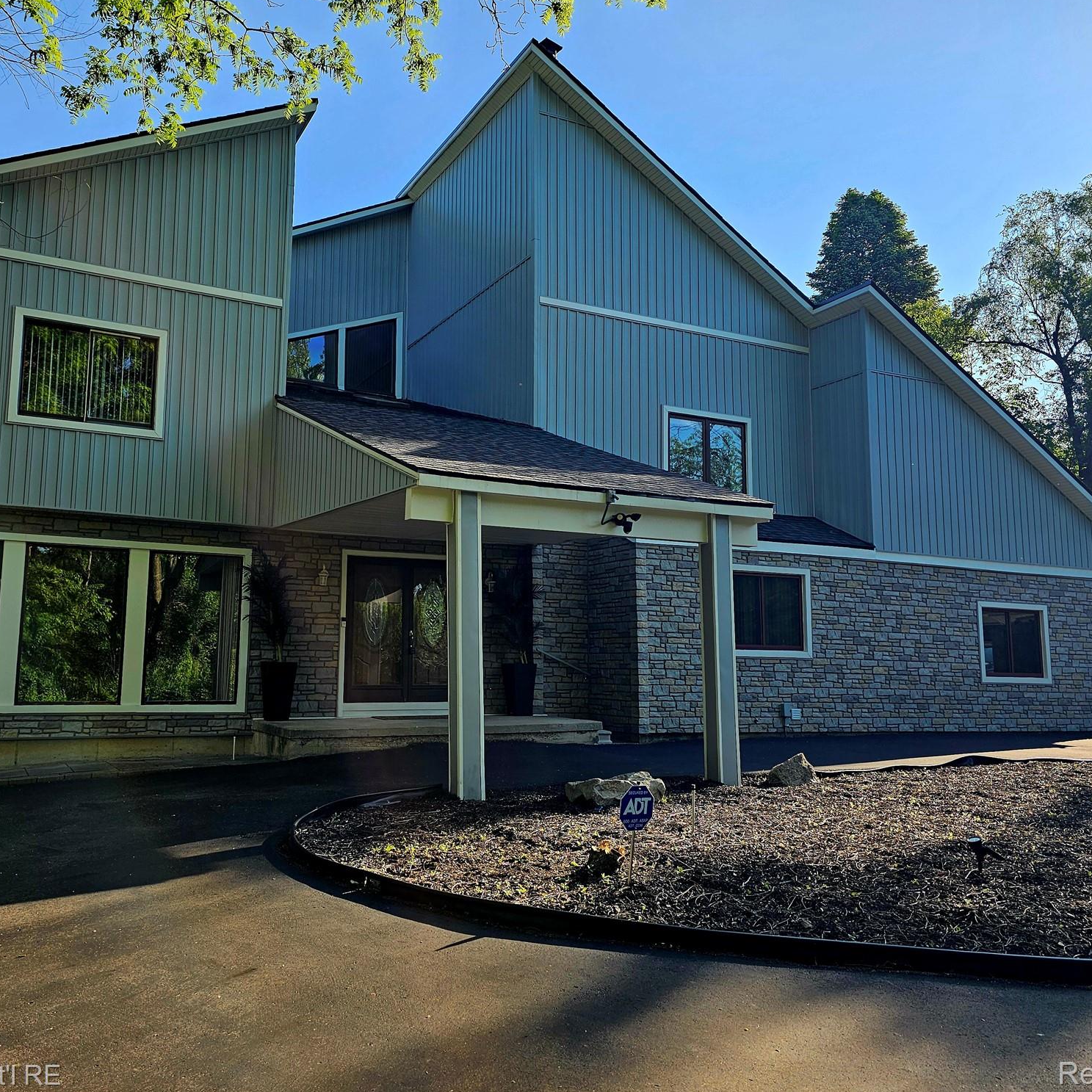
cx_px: 452
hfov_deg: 57.0
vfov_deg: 57.3
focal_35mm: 28
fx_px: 999
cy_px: 531
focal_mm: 6.3
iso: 10
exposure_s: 1/333
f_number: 1.7
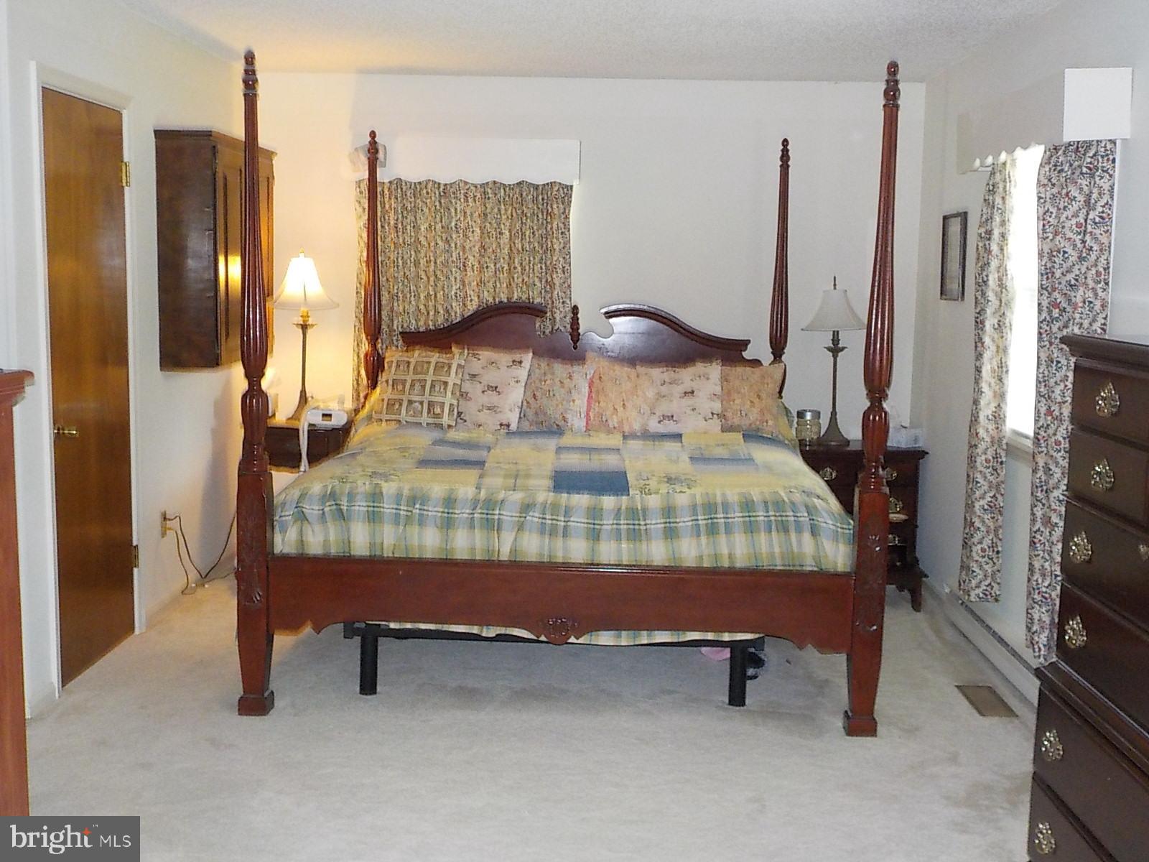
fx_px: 1261
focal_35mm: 38
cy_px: 431
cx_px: 574
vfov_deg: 37.7
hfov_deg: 49.0
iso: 500
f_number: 3.7
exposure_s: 1/30
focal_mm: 5.2
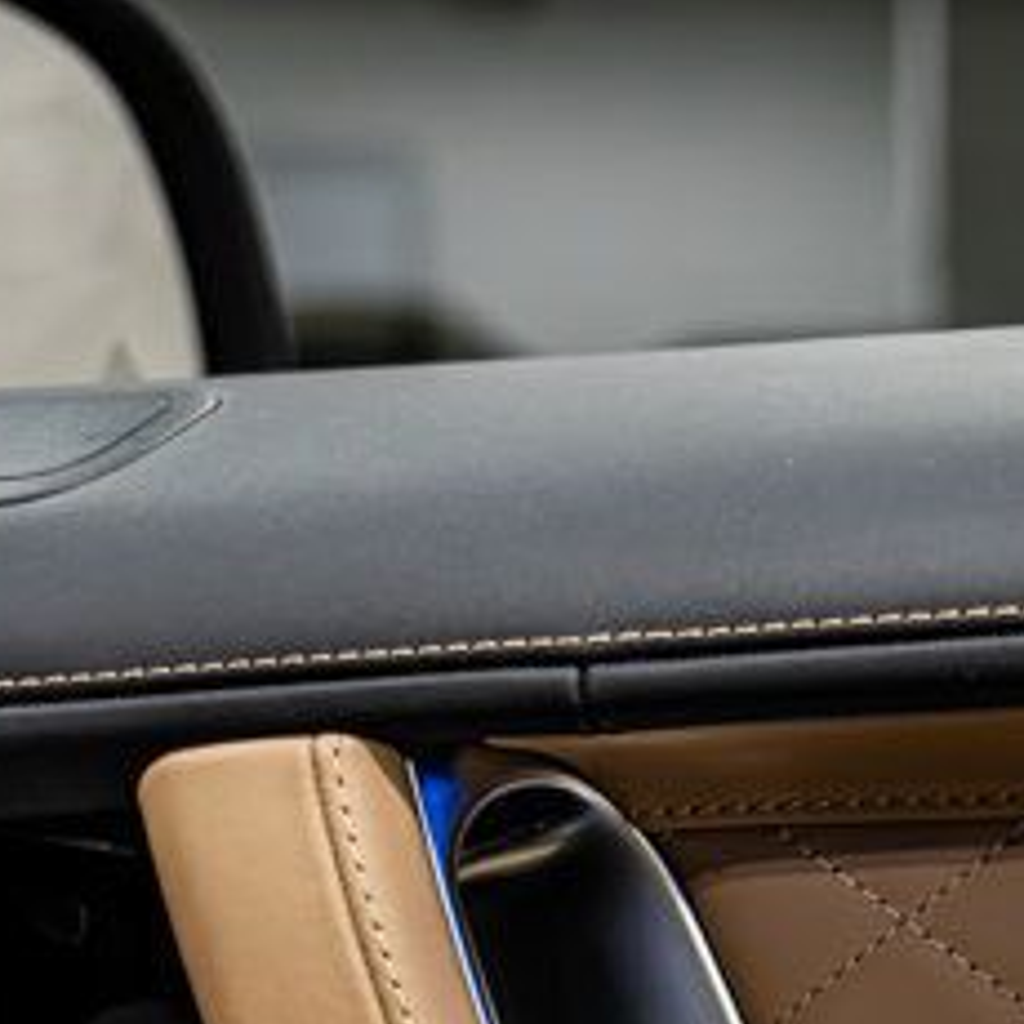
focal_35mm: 136
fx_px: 4552
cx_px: 1149
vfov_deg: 12.3
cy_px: 1445
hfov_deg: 12.6
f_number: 4
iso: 1600
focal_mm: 36
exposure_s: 1/100
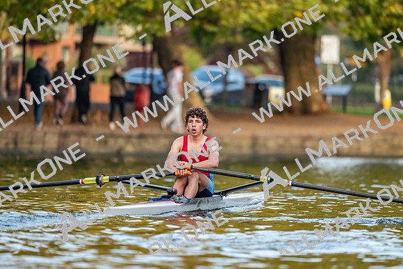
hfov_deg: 5.2
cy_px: 134
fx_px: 4479
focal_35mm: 400
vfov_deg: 3.4
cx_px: 202
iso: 3600
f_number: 4.5
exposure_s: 1/2500
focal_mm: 400
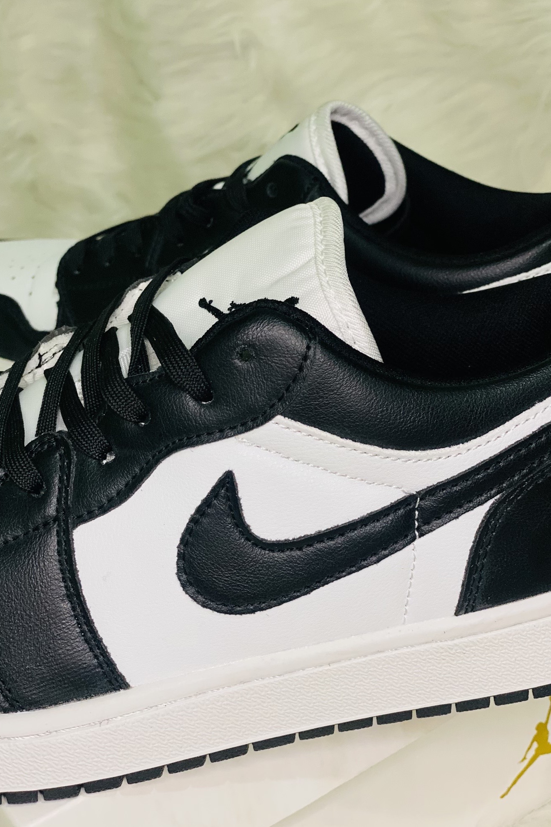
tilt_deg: -26.7
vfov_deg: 36.2
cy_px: 417
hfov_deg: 24.6
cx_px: 256
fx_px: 1262
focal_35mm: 55
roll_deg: +4.7
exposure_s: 1/61
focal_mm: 6
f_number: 2
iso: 160
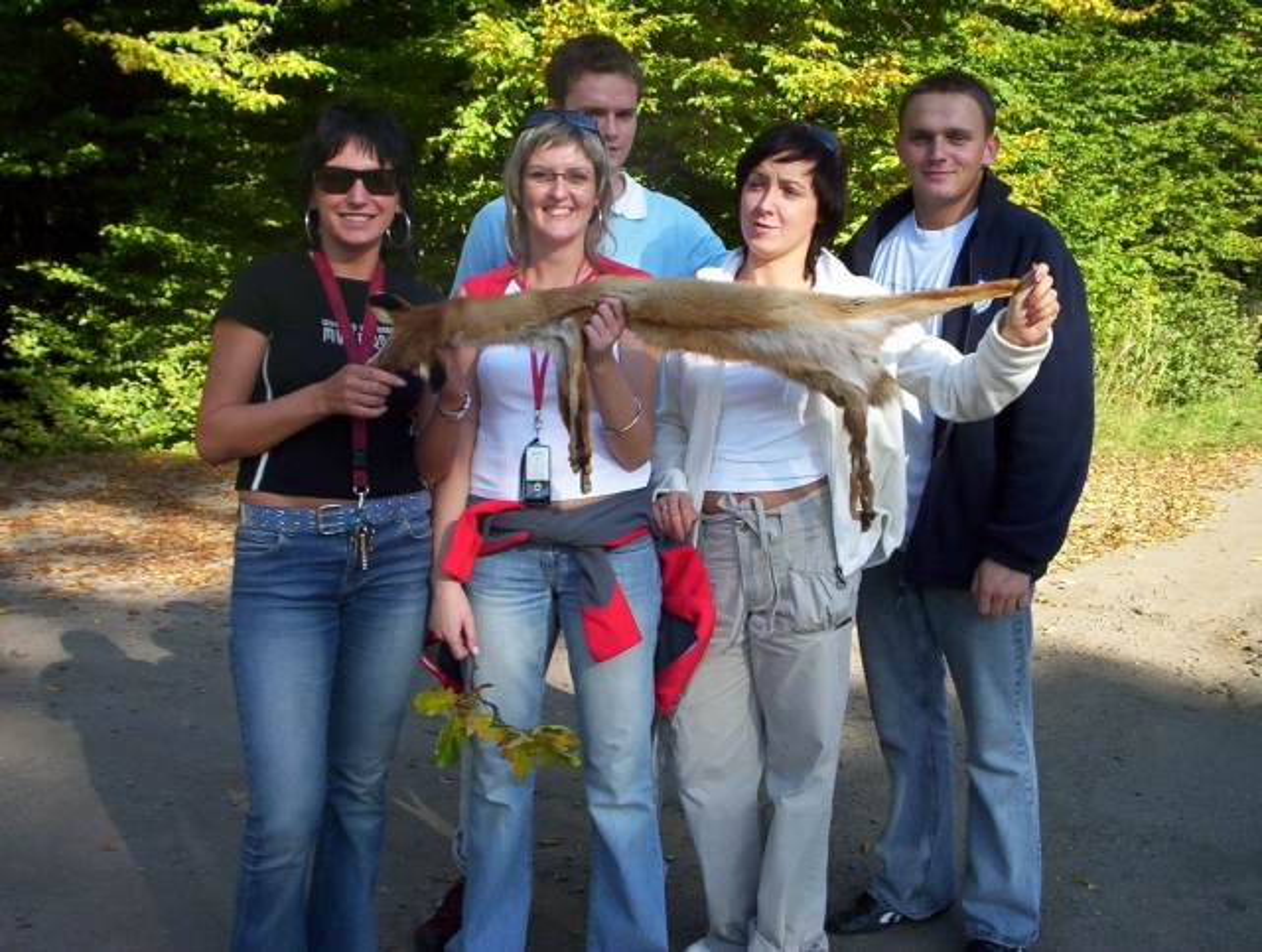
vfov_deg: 37.9
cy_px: 476
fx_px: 1388
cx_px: 631
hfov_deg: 48.9
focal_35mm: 38
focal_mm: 4.99
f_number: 4.5
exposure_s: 1/191
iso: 100
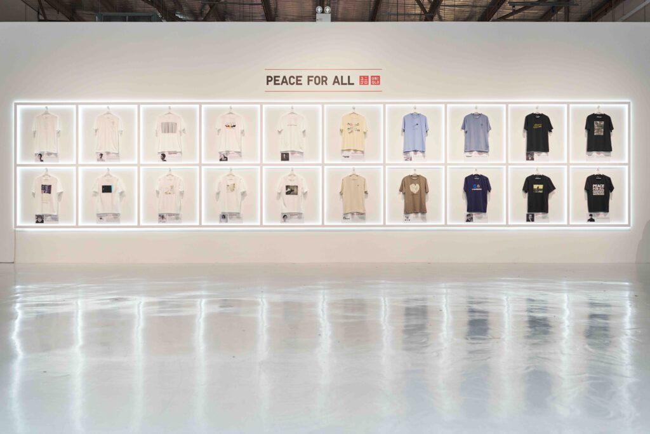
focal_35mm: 28
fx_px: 506
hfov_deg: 65.5
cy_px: 217
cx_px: 325
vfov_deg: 46.4
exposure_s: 1/200
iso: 800
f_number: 4
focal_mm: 28
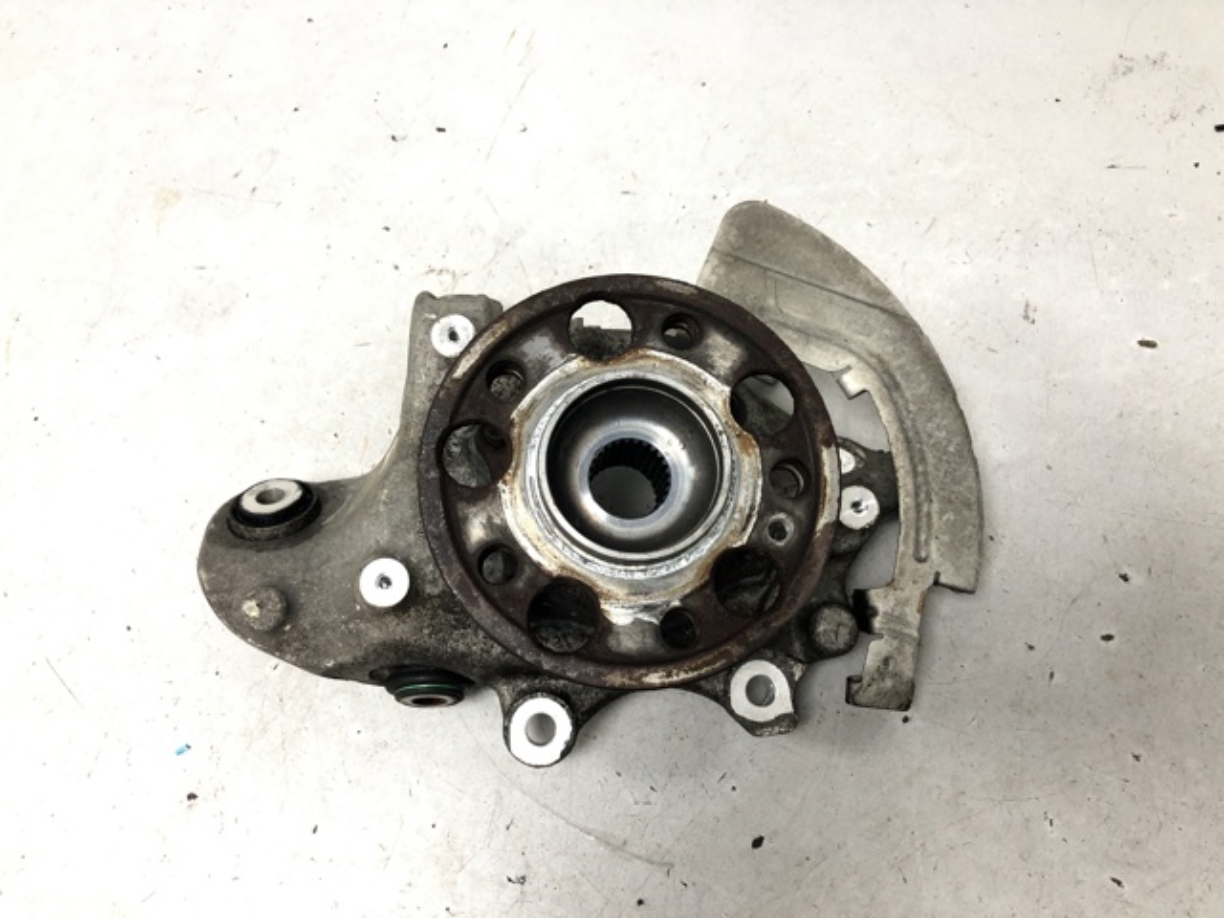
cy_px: 459
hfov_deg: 63.4
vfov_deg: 49.7
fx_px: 990
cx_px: 612
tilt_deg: -67.1
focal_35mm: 28
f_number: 1.8
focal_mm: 4
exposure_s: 1/25
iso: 32
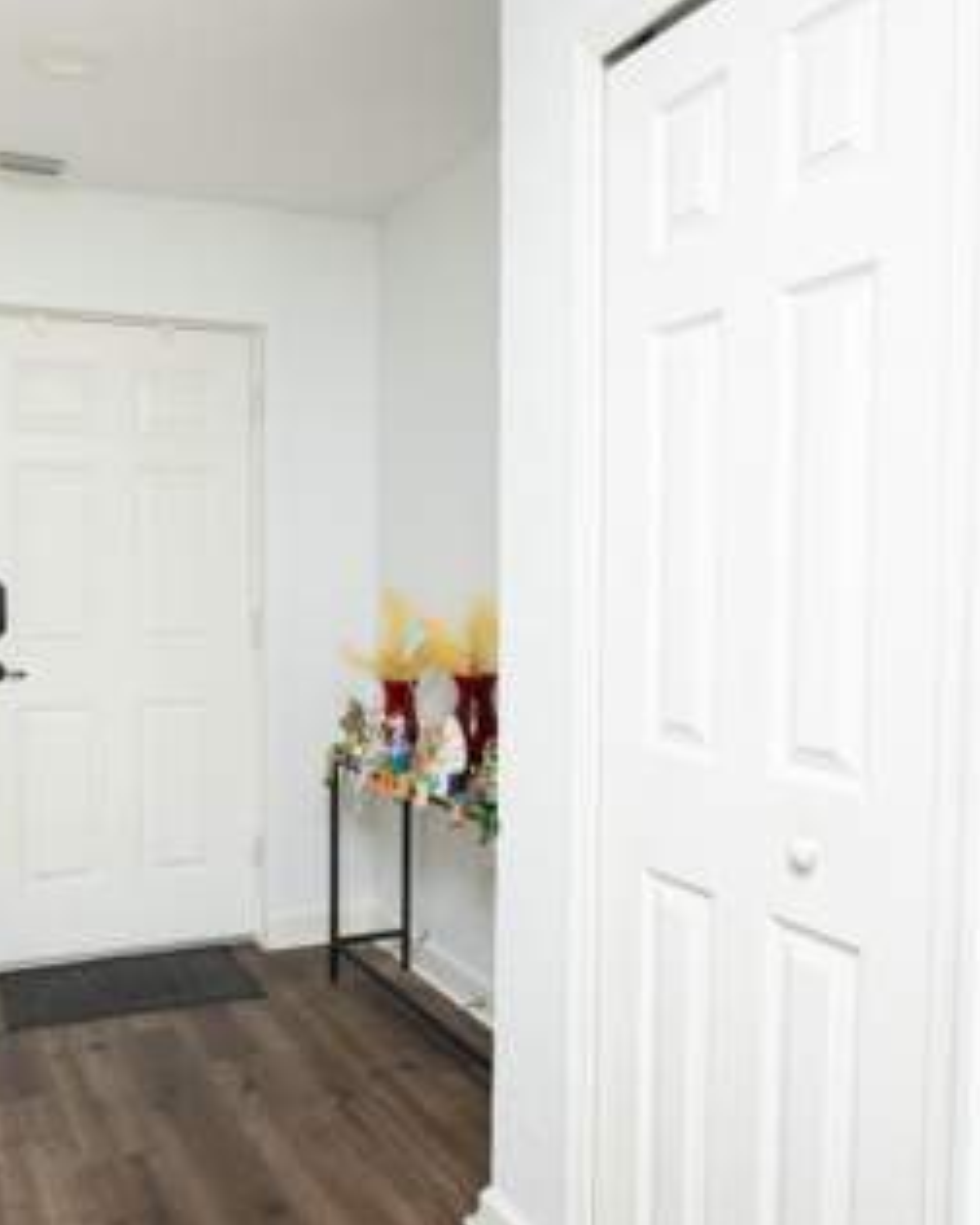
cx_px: 268
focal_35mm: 29
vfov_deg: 60.4
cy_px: 618
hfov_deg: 48.4
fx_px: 1051
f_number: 2.8
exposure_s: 1/125
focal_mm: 13.6
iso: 800
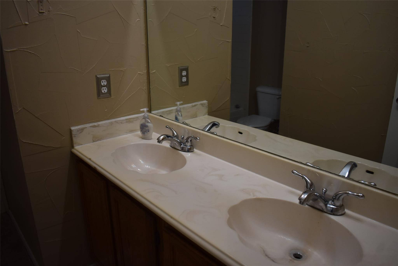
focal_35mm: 27
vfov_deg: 48.0
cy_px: 133
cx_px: 199
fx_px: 299
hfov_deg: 67.4
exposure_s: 1/250
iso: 450
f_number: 3.5
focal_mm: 18
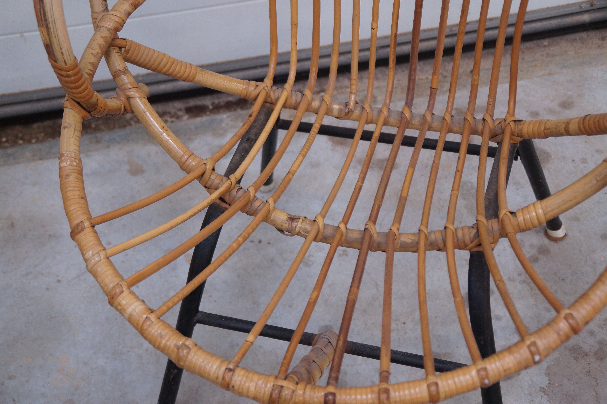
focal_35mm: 52
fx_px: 885
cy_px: 202
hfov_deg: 37.9
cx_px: 304
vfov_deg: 25.7
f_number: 4.5
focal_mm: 35
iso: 800
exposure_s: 1/60
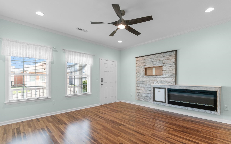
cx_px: 120
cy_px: 77
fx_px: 101
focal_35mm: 16
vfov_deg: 71.2
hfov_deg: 97.8
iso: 100
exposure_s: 1/6
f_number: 4.5
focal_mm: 10
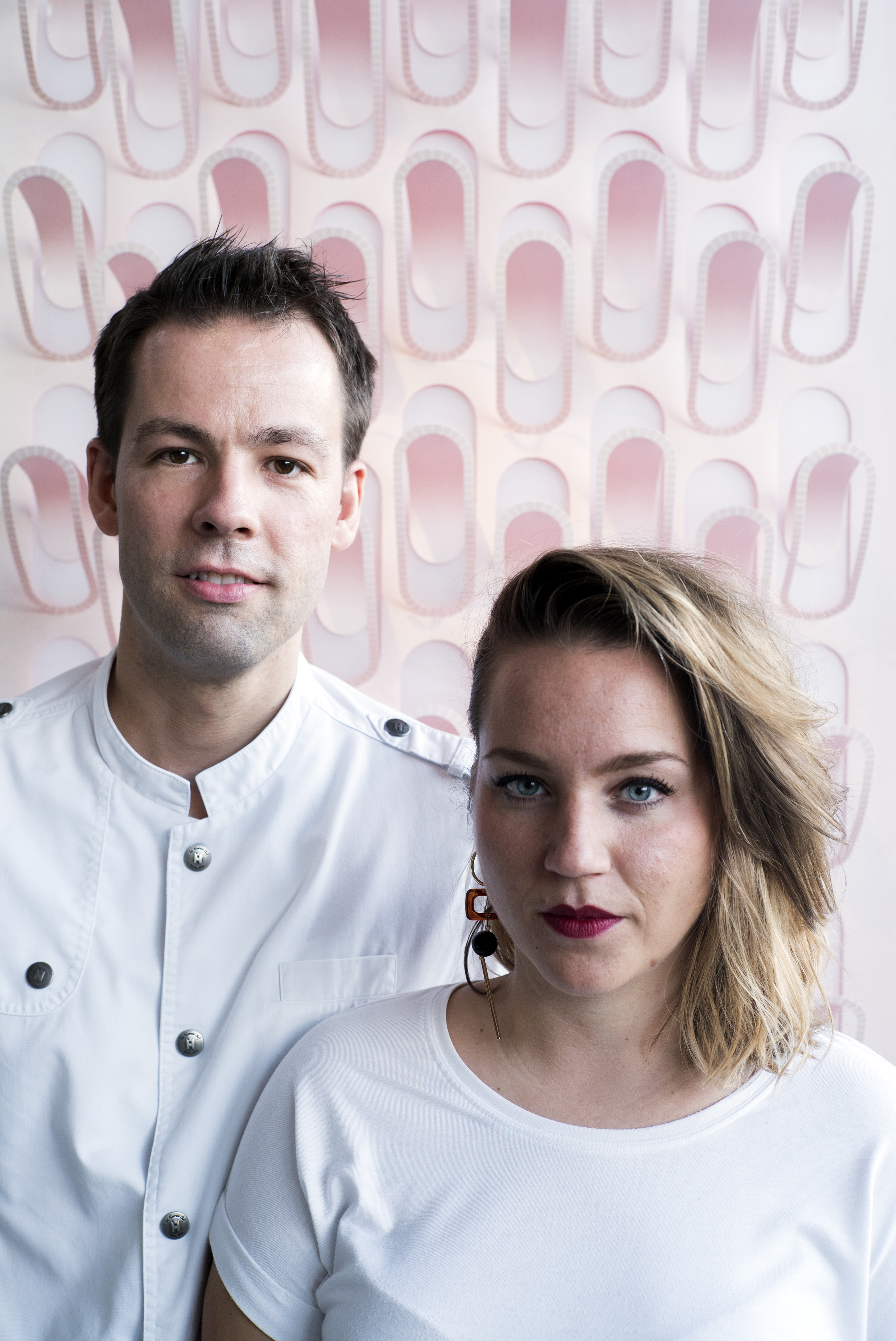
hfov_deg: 27.0
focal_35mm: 50
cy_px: 670
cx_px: 448
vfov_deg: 39.6
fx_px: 1864
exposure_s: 1/125
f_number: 5.6
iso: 1000
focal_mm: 50
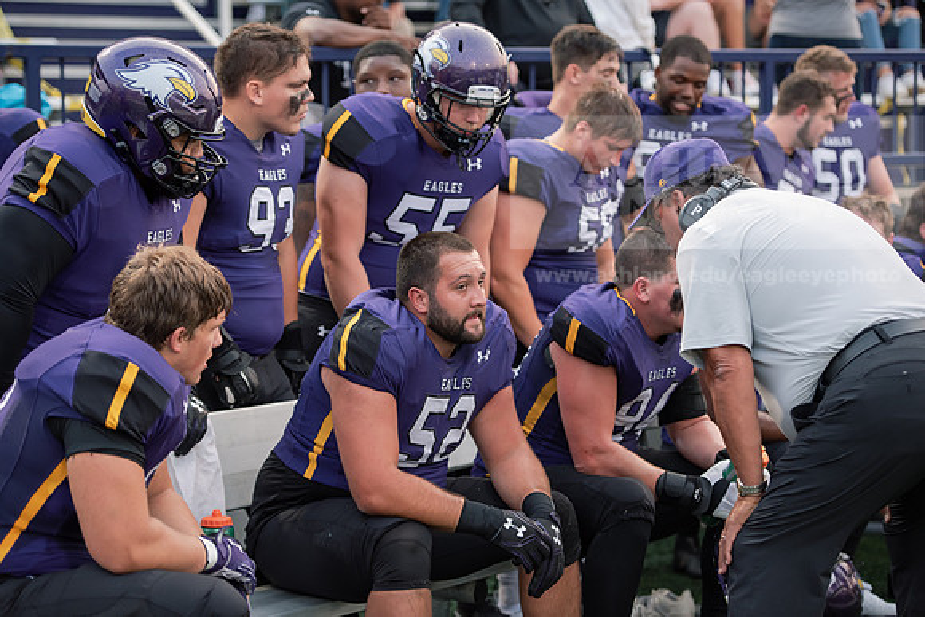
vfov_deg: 14.0
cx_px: 462
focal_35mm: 98
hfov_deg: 20.8
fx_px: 2519
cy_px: 308
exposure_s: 1/500
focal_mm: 98
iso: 1250
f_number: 3.2
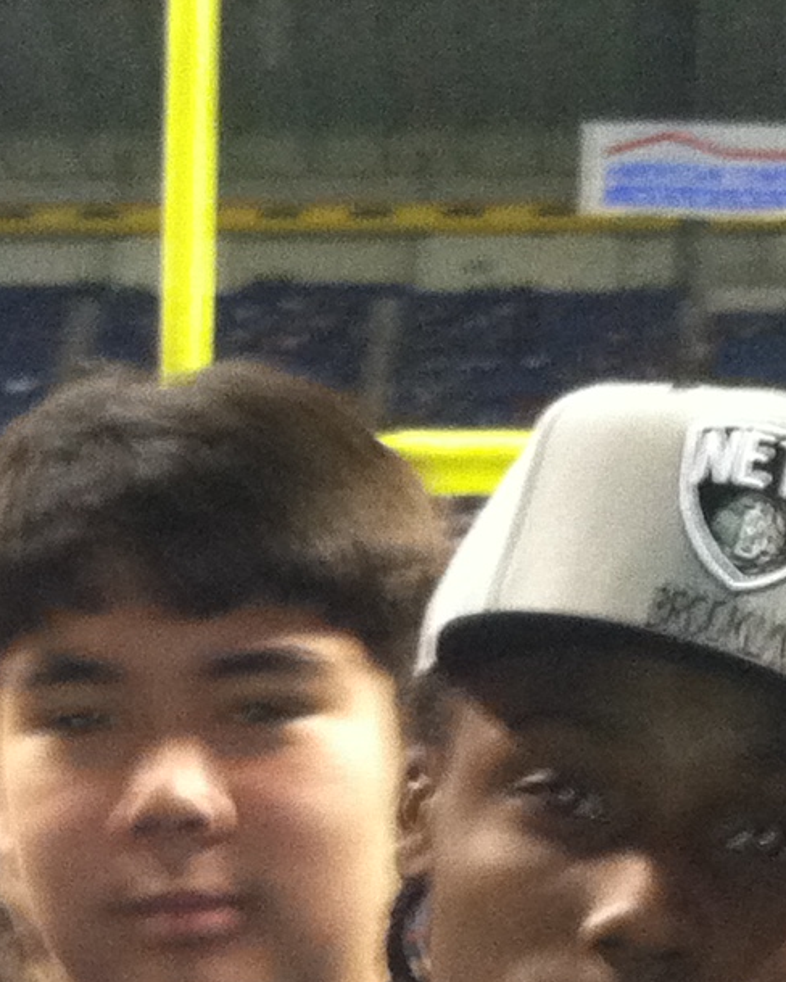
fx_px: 4216
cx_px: 264
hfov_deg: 10.6
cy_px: 1504
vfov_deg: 12.6
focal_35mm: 145
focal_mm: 3.85
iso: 250
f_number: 2.8
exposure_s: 1/15
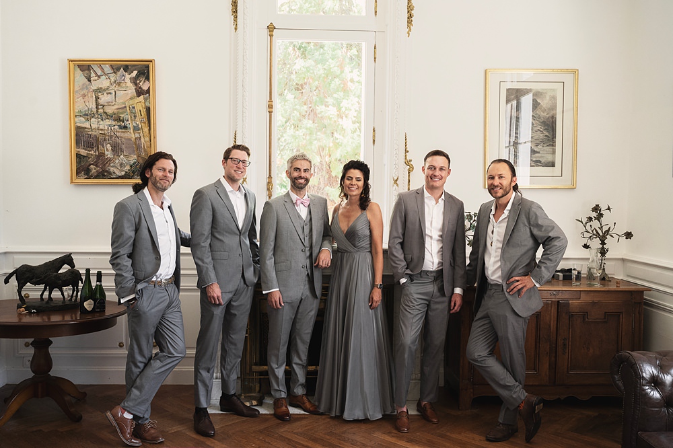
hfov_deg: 56.5
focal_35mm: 34
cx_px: 336
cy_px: 224
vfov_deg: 39.4
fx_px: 626
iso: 2000
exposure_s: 1/200
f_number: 5
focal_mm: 33.5
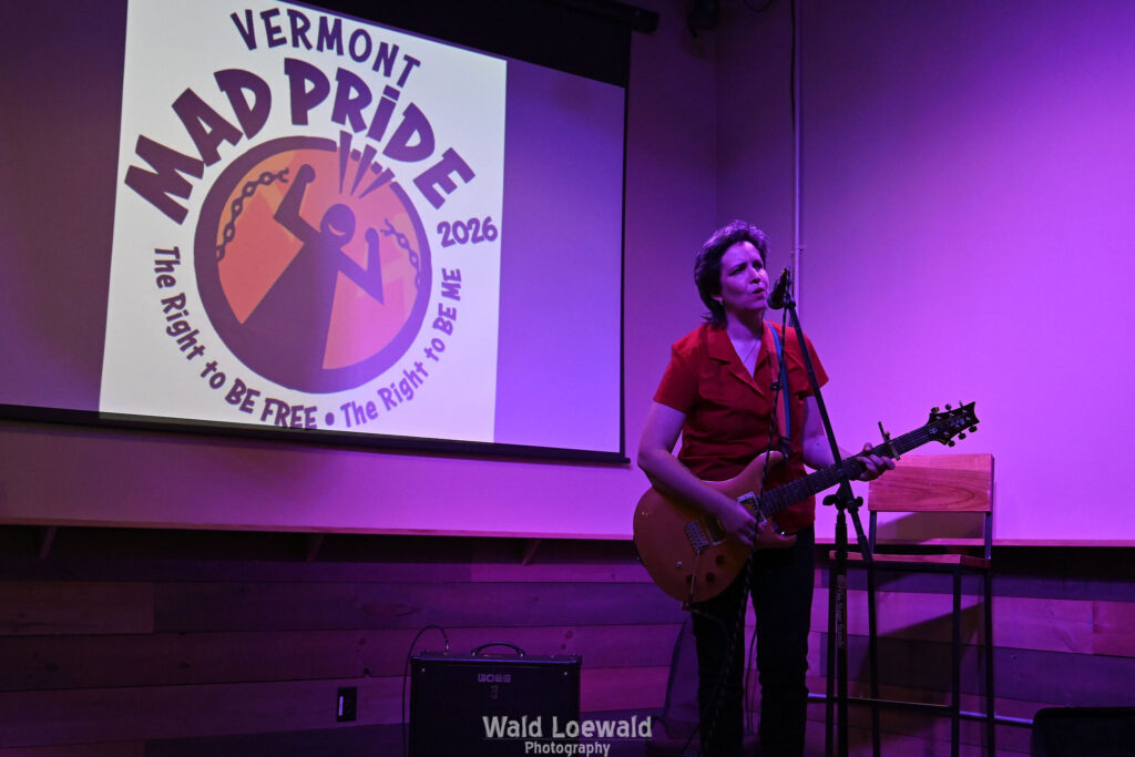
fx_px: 1324
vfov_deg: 31.9
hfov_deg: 46.4
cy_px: 378
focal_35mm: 42
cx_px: 568
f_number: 3.5
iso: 2000
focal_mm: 28
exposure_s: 1/200
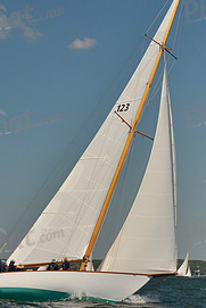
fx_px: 1286
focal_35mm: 150
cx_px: 123
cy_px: 175
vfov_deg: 13.7
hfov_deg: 9.2
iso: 280
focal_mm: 70
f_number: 2.8
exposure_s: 1/5000
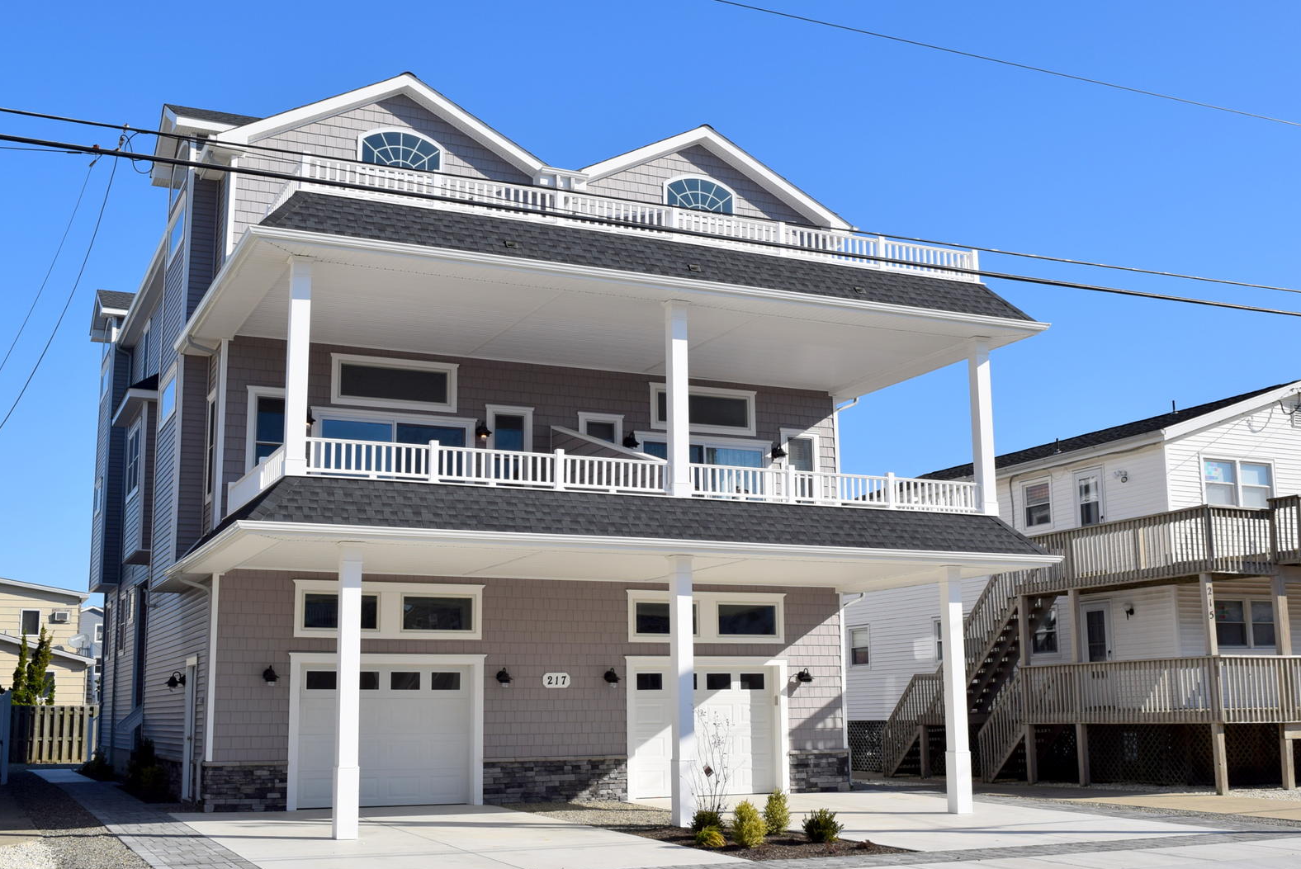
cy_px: 439
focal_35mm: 40
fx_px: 1446
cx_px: 665
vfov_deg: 33.4
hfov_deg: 48.4
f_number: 11
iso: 200
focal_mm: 26
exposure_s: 1/500
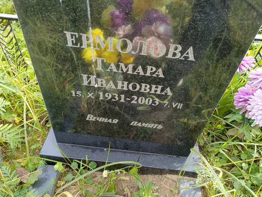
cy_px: 98
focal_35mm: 26
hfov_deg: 67.3
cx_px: 128
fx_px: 197
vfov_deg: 53.1
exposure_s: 1/120
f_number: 1.69
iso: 108
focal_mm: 4.76
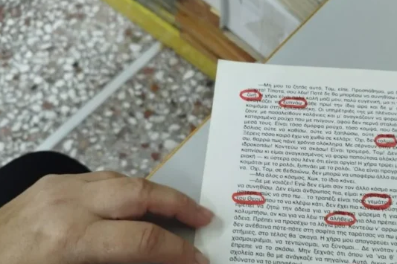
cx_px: 246
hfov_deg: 52.6
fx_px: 397
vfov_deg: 36.6
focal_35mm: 36
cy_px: 171
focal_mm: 5.89
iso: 690
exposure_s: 1/33.3
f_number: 1.89
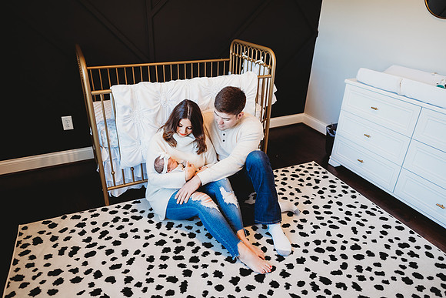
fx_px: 297
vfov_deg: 53.2
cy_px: 149
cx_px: 223
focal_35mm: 24
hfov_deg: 73.7
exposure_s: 1/200
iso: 320
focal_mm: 24
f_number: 2
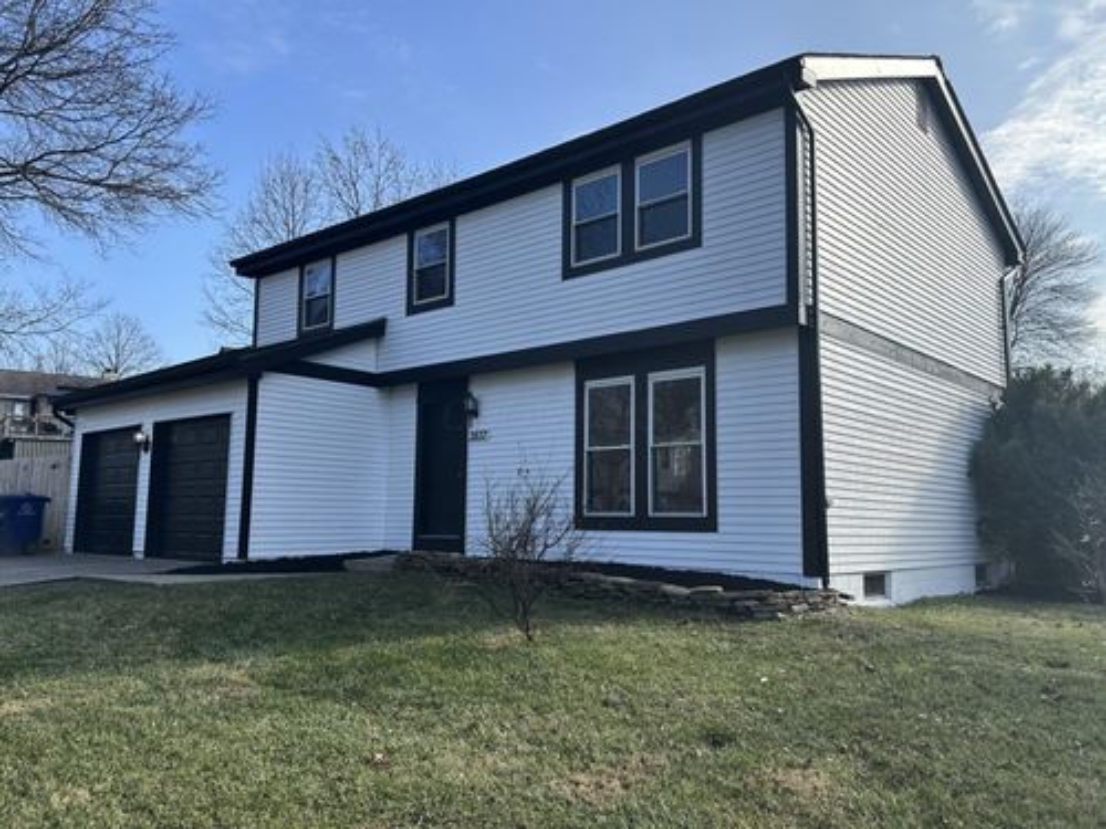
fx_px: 767
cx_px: 553
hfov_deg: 71.6
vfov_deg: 56.8
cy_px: 414
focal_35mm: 24
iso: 80
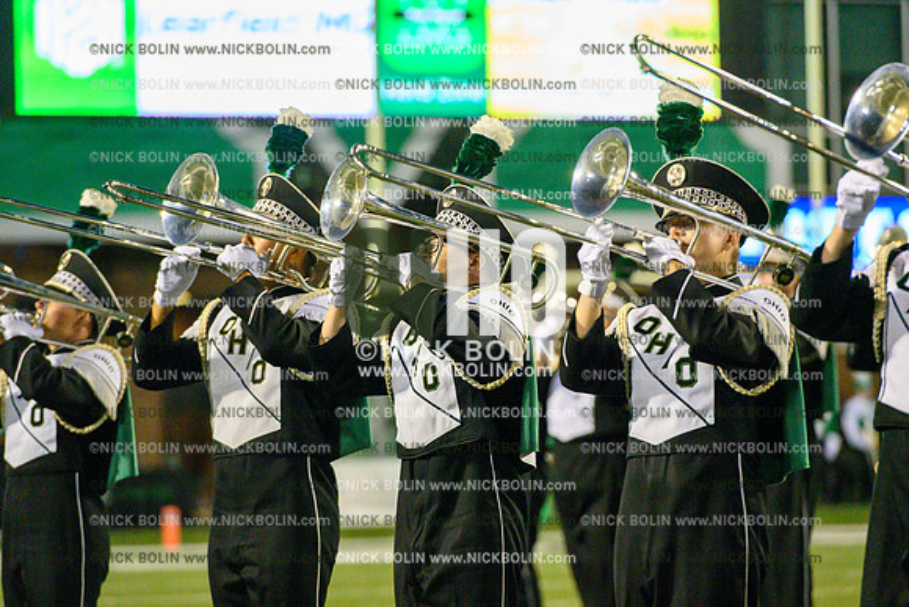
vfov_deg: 6.9
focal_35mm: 200
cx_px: 454
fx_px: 5051
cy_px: 304
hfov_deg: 10.3
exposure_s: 1/1600
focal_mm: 200
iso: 10000
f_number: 4
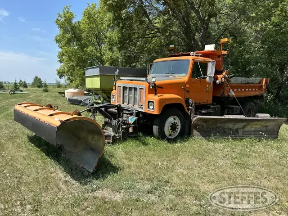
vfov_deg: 56.8
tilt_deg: -5.9
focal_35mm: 24
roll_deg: -0.6
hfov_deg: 71.6
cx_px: 144
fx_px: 200
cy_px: 108
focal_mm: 6.86
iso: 80
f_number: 1.78
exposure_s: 1/2252
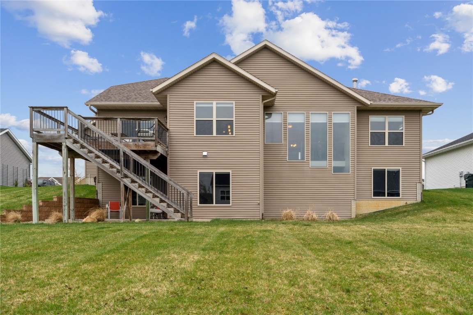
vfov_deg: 51.3
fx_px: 328
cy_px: 158
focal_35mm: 25
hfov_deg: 71.5
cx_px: 236
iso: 800
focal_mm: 25
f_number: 10
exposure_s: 1/400
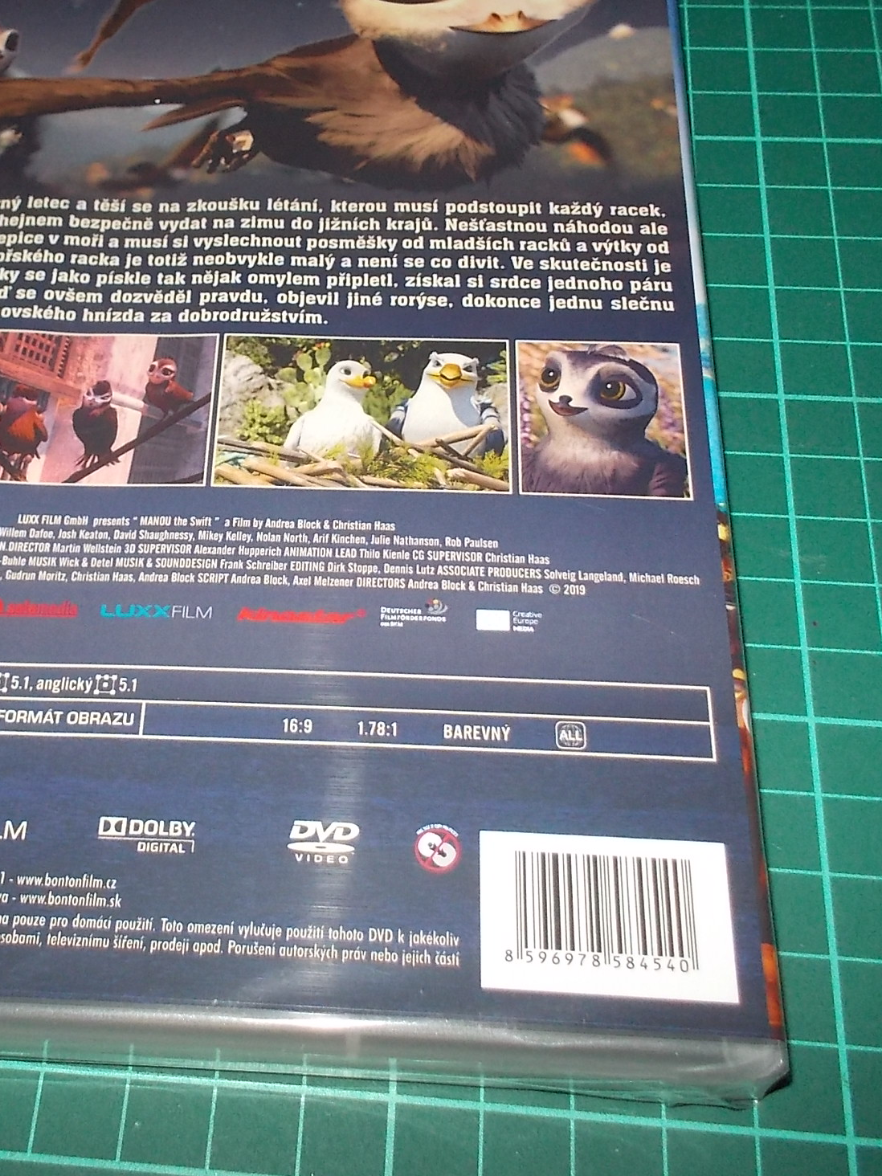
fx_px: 1529
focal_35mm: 45
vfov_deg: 42.0
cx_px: 263
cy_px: 504
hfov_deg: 31.8
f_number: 3.3
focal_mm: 4.1
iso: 200
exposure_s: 1/30
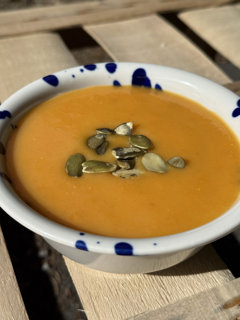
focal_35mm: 48
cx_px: 120
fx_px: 444
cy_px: 160
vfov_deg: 39.7
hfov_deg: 30.3
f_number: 1.78
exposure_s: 1/9901
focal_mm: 6.76
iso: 80
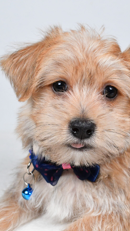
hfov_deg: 20.7
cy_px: 140
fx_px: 356
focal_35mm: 58
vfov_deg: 35.9
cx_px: 71
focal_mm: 28
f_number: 9
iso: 5000
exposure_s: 1/1000
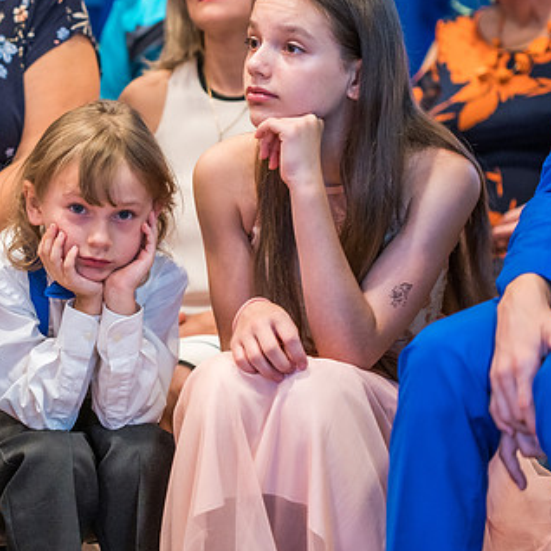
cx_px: 121
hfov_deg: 11.2
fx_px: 2791
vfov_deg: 11.3
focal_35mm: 155
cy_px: 228
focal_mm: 100
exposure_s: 1/80
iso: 1600
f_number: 3.2
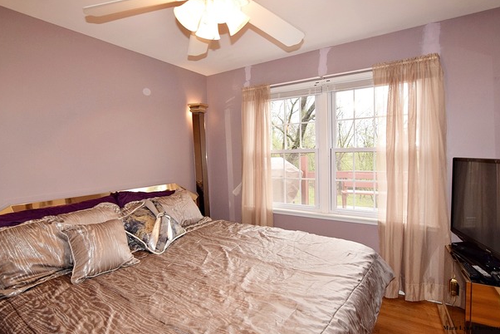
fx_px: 244
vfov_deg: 68.8
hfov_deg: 91.5
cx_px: 255
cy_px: 162
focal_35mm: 18
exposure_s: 1/125
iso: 800
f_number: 5.6
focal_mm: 11
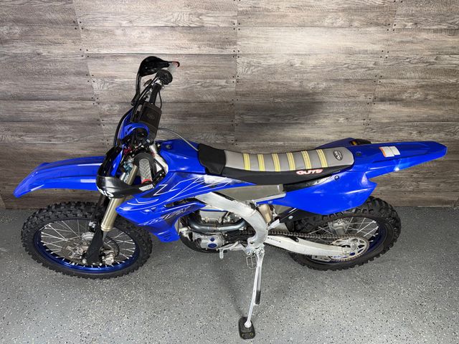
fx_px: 318
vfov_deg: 56.8
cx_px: 230
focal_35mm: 24
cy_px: 172
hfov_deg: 71.6
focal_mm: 6.76
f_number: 1.78
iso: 64
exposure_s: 1/30
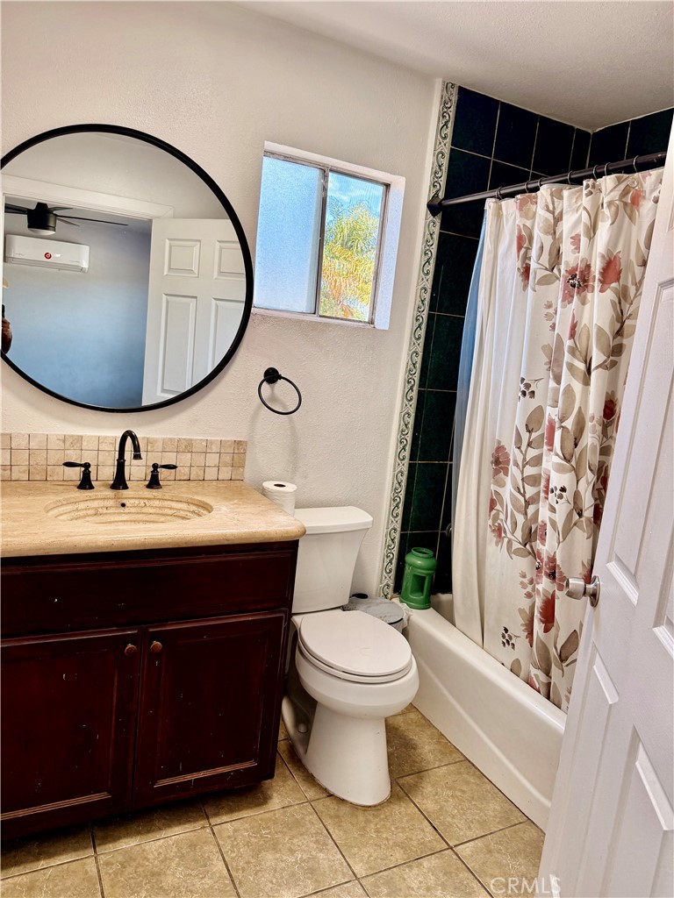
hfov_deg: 56.8
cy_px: 449
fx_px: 623
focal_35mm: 24
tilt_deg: -8.1
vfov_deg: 71.6
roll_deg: -6.0
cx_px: 337
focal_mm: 6.76
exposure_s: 1/121
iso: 100
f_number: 1.78
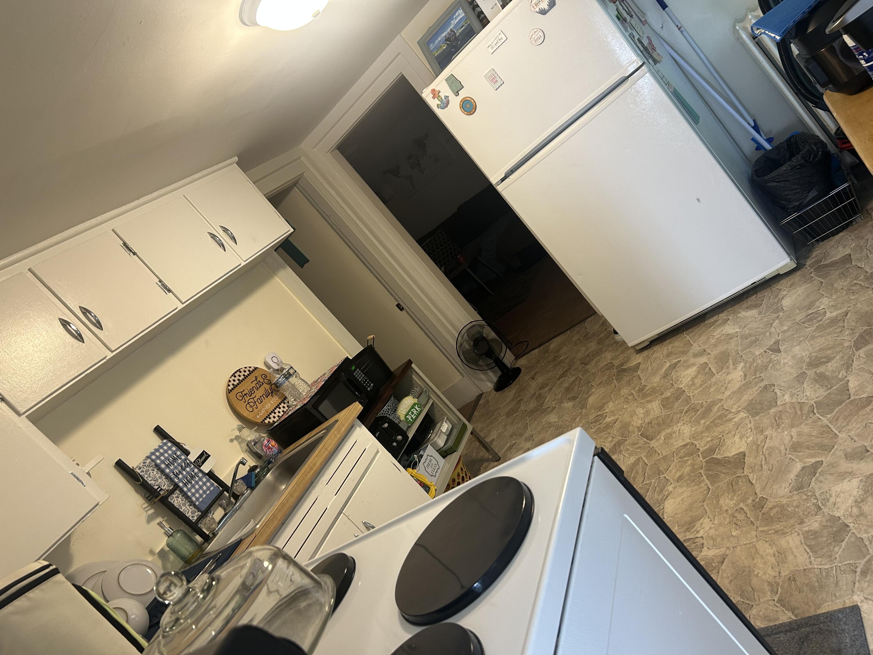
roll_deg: +40.6
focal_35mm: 26
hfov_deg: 67.3
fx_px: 656
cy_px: 328
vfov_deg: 53.1
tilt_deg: -10.4
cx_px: 436
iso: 125
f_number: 1.5
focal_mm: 5.7
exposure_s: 1/60
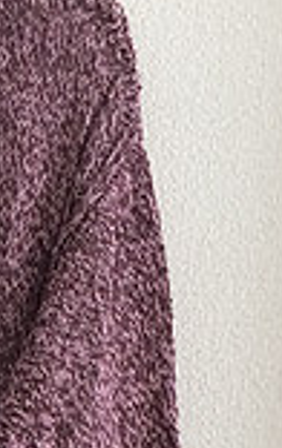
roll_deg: -2.2
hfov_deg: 9.8
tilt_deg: -7.5
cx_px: -239
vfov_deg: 15.7
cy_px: 589
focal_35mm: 126
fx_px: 1544
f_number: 2.2
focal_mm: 4.15
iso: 40
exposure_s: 1/30
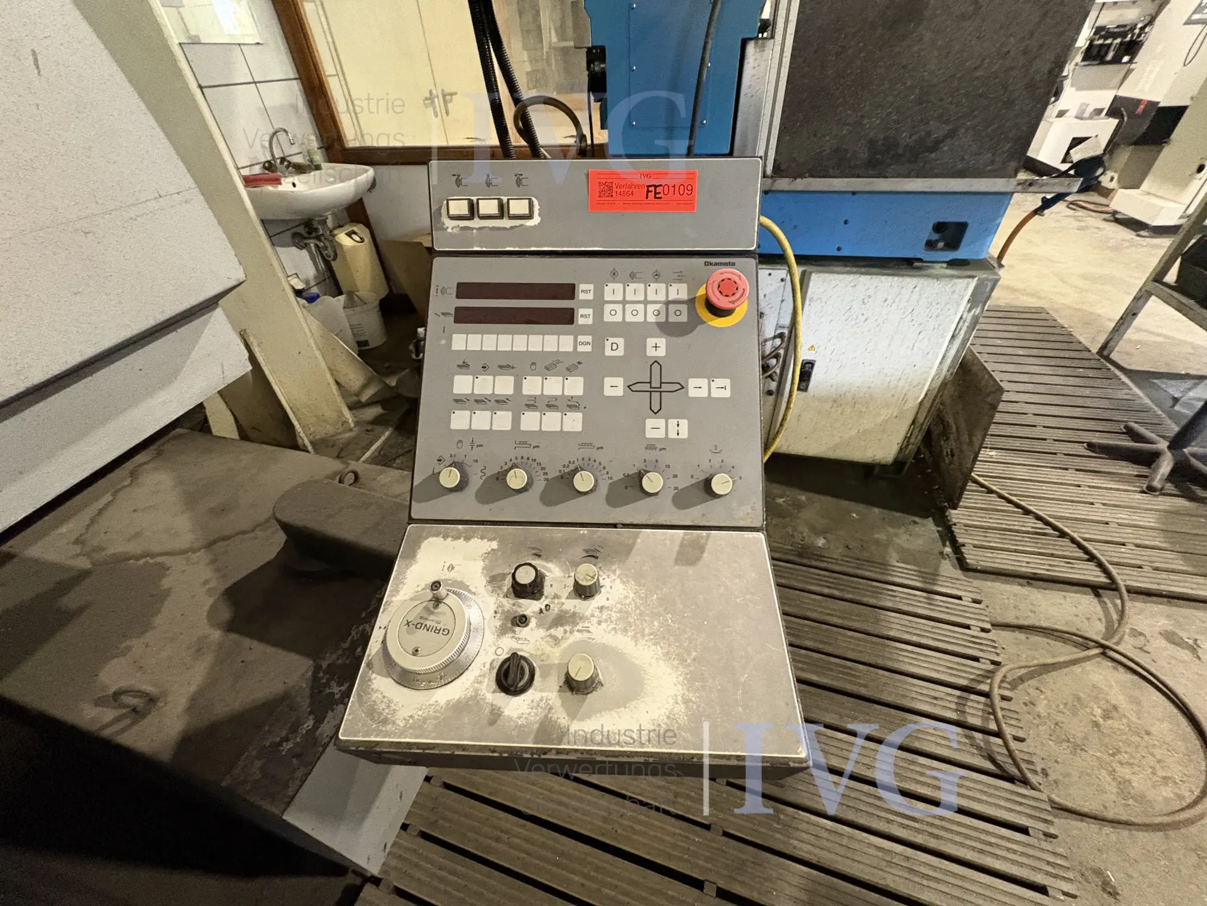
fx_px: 488
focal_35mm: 14
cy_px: 453
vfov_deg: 85.7
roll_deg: +3.6
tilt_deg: -40.2
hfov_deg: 102.1
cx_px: 604
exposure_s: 1/50
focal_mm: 2.22
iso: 800
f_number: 2.2
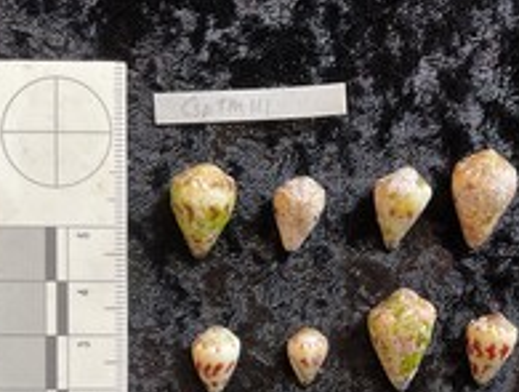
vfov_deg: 27.3
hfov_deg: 36.0
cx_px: 383
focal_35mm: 52
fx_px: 781
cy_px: 335
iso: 40
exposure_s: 1/50
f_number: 1.8
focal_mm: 3
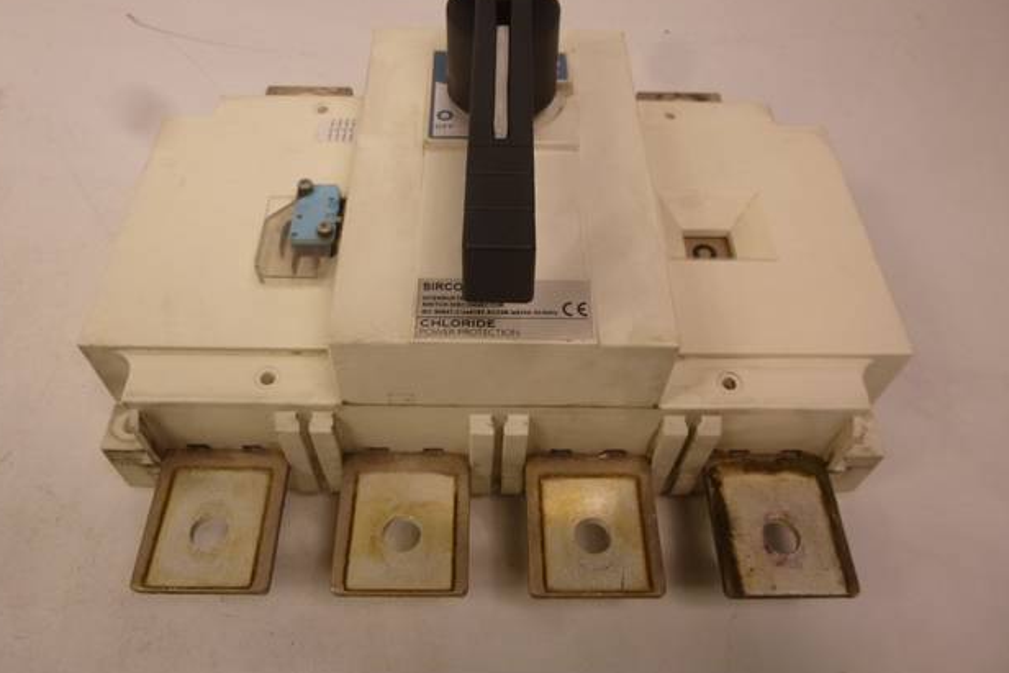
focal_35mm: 27
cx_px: 501
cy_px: 291
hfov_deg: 67.4
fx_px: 757
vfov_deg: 47.8
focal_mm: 4.5
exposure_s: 1/60
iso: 125
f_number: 3.1
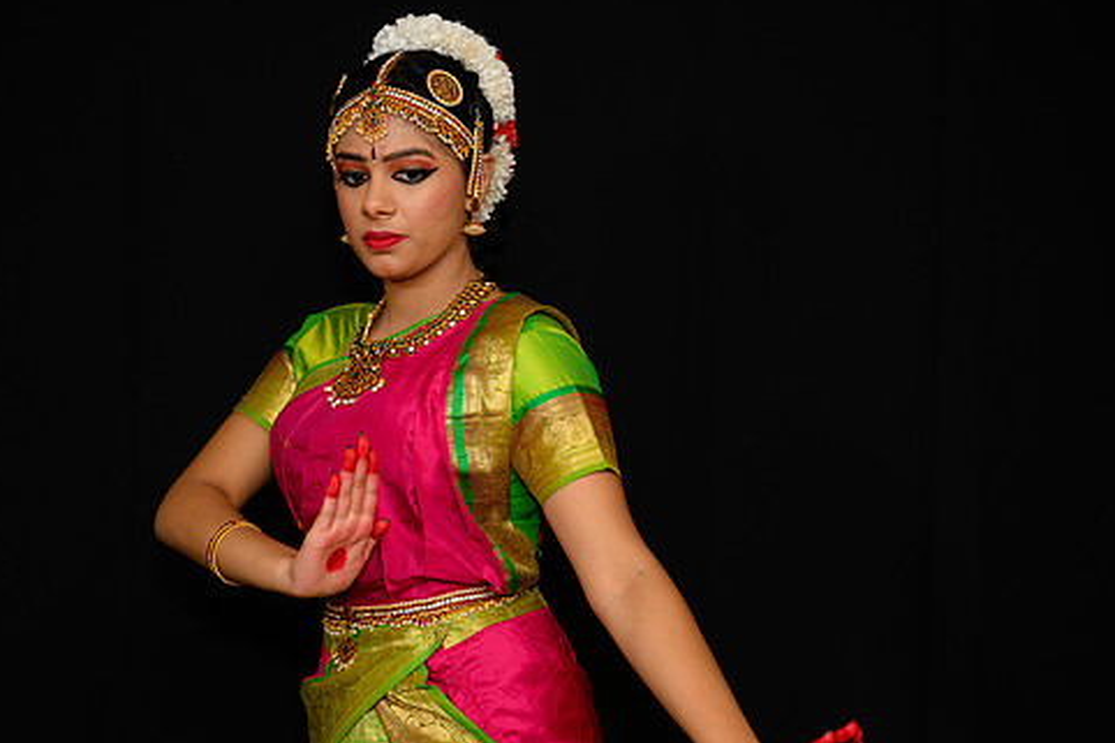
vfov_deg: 17.7
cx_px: 488
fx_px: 2384
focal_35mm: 77
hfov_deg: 26.3
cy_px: 397
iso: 800
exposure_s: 1/125
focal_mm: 64
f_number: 5
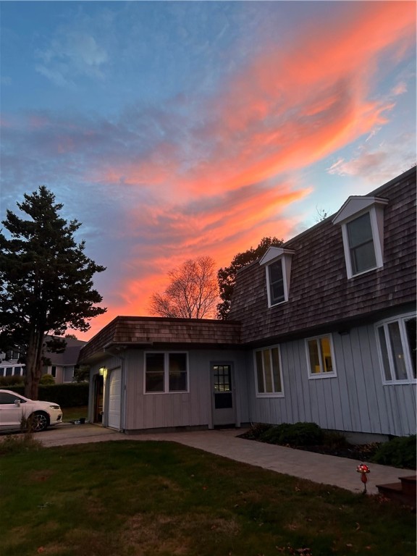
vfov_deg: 67.3
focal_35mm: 26
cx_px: 208
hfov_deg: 53.1
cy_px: 278
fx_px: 418
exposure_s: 1/121
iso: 100
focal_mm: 5.7
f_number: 1.5
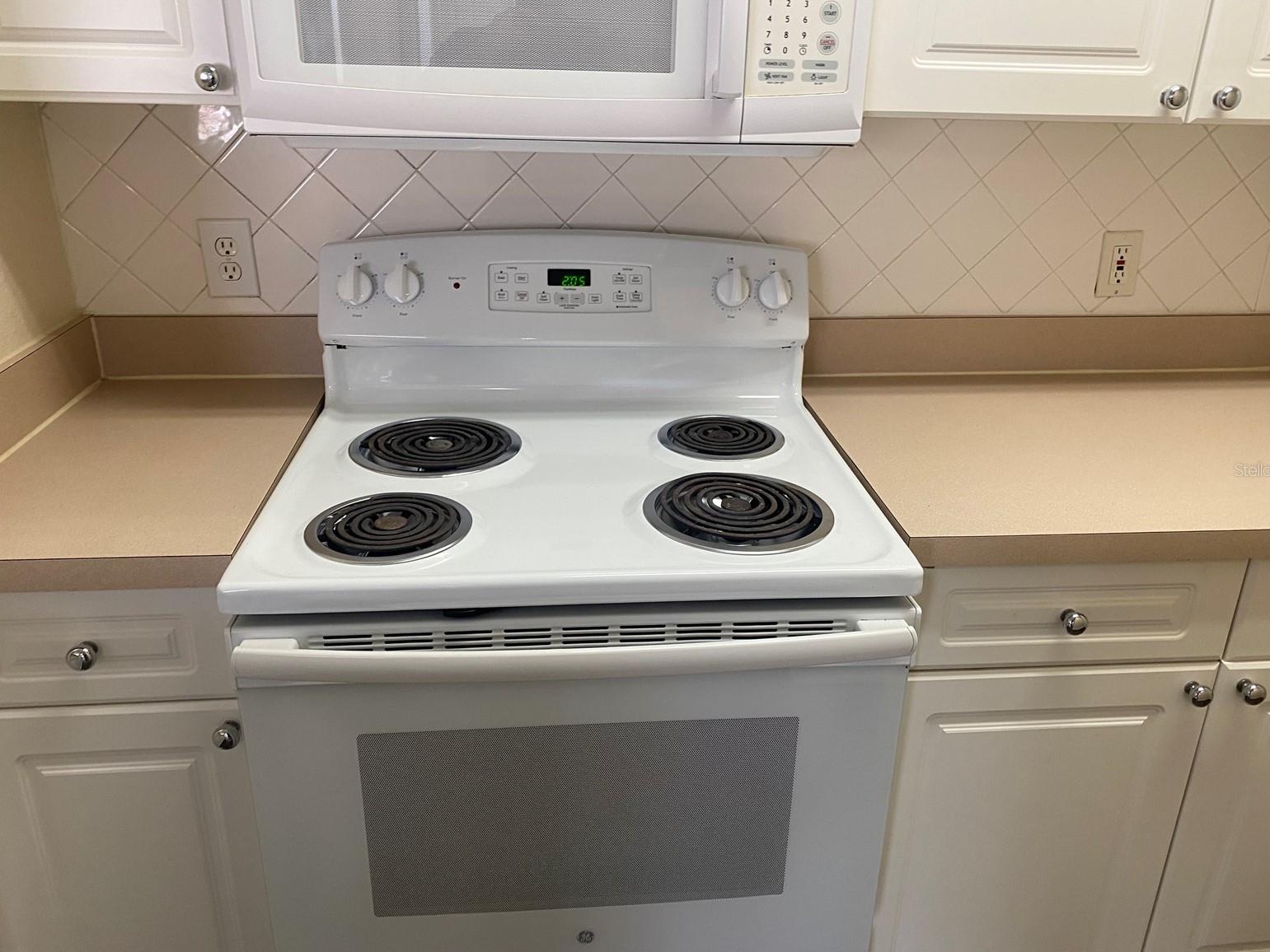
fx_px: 991
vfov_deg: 51.4
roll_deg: -1.4
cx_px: 653
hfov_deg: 65.3
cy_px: 469
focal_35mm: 27
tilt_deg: -18.7
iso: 80
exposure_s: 1/60
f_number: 1.8
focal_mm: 4.25
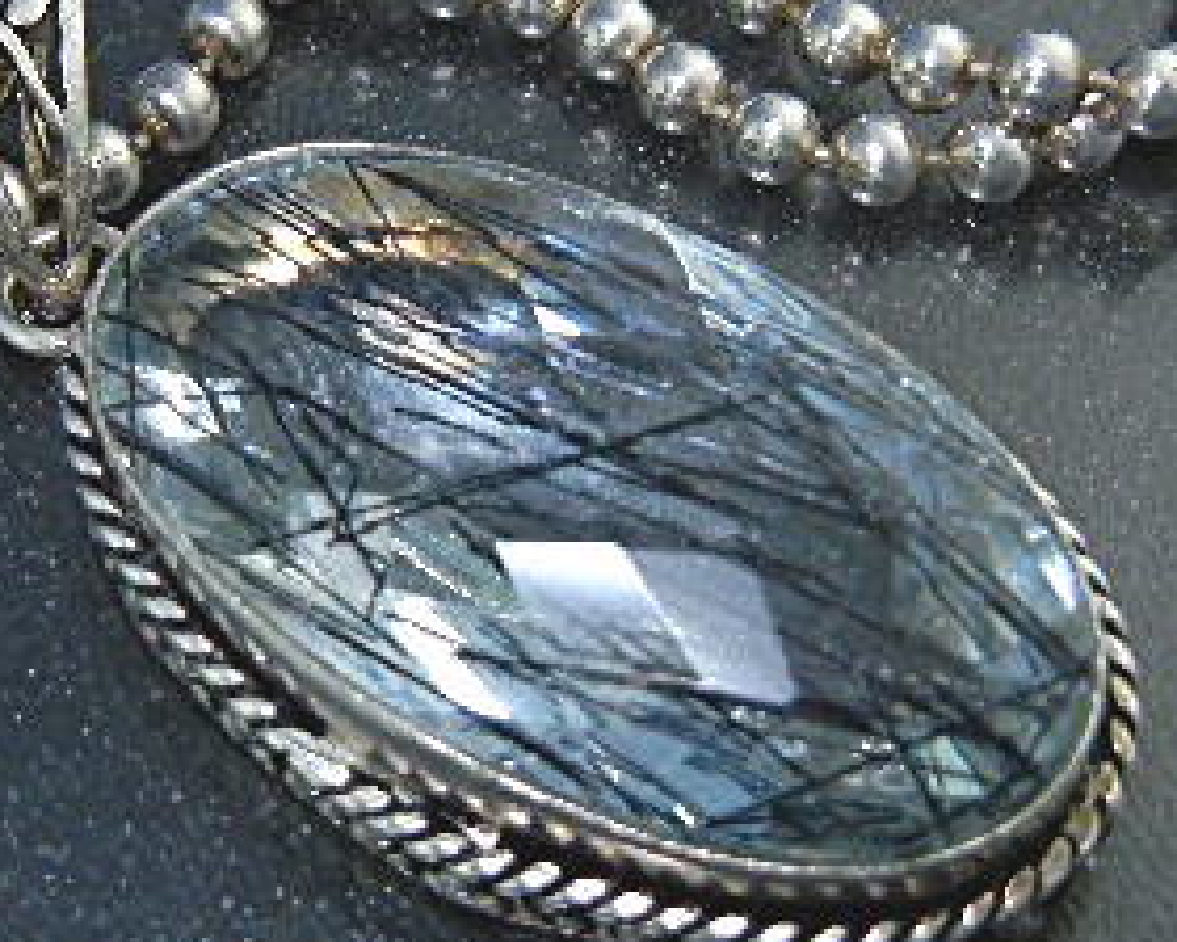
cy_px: 332
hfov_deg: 21.9
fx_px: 3031
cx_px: 378
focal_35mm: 87
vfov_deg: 17.6
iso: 422
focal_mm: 7.1
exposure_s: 1/30
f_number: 7.4
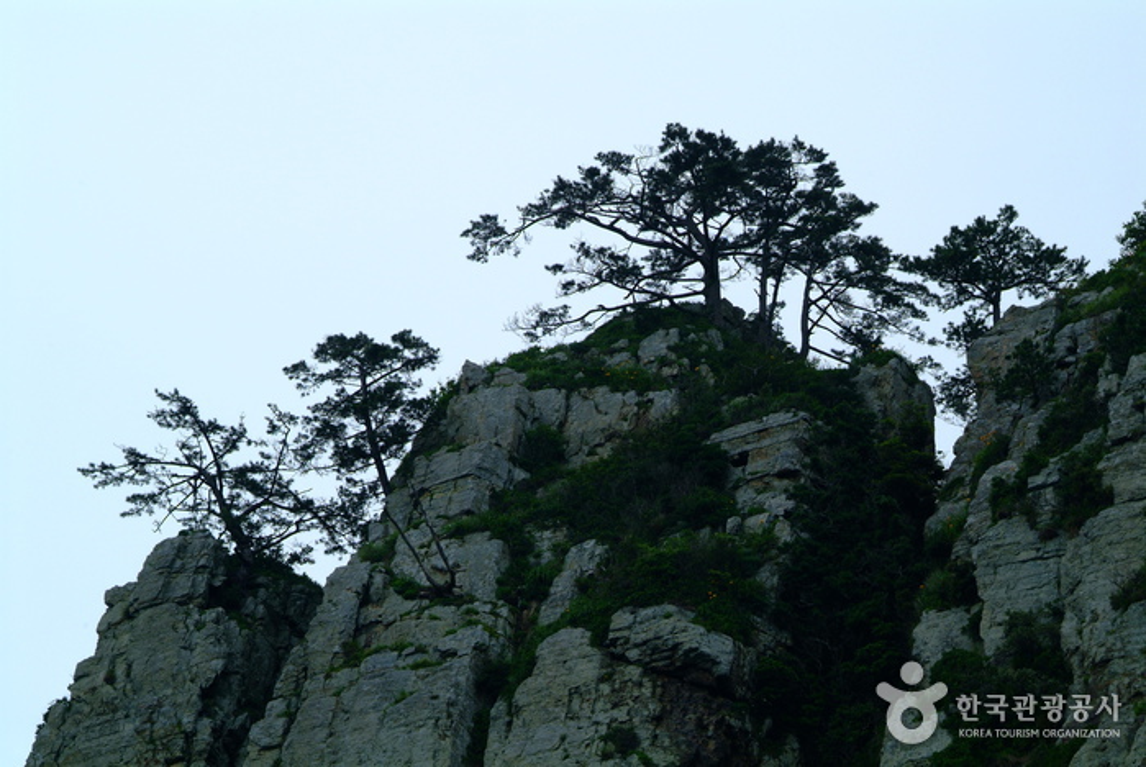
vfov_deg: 10.7
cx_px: 573
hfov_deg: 16.0
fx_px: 4080
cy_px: 384
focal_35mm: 128
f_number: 8
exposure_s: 1/250
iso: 200
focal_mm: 85
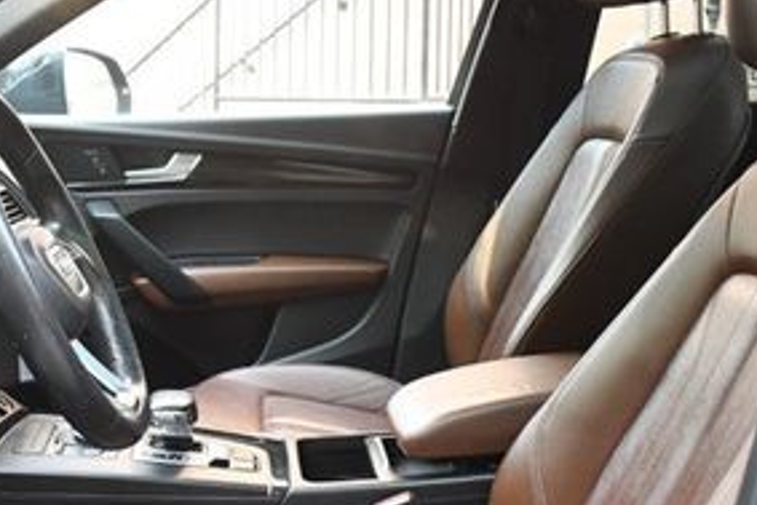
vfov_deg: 22.2
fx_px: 1283
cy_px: 331
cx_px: 174
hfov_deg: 32.2
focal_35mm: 61
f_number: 3.5
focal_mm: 18
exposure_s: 1/125
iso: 2500
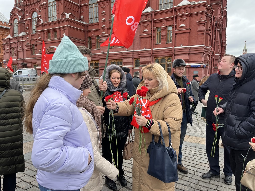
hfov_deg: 67.3
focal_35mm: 26
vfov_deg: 53.1
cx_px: 128
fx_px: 192
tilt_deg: -5.6
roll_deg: -0.8
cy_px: 96
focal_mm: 5.1
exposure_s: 1/424
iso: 50
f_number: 1.6
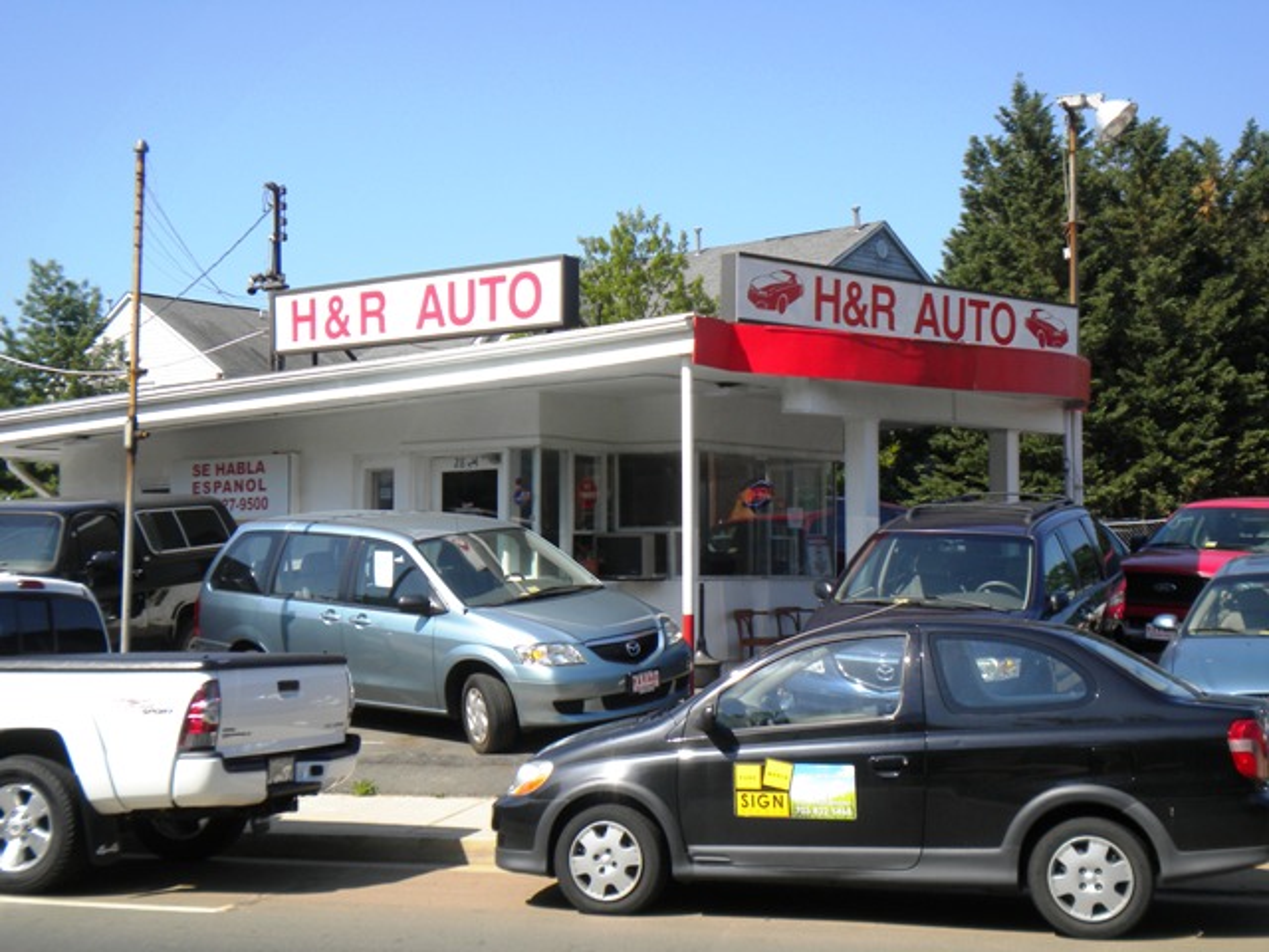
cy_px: 476
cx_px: 634
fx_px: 1906
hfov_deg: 36.8
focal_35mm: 52
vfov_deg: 28.0
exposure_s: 1/302
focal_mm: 9.3
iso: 80
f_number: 5.6
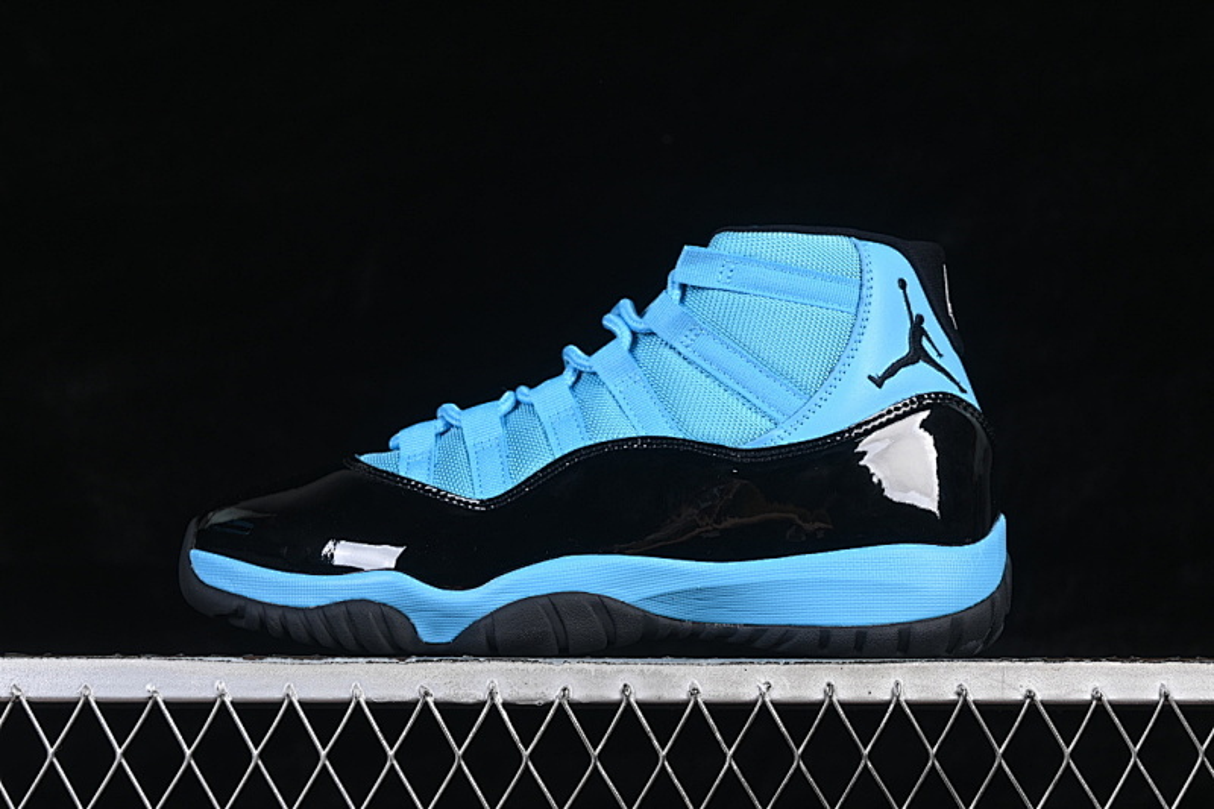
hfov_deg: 27.0
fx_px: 2528
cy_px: 404
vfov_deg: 18.2
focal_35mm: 75
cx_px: 607
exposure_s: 1/80
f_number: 7.1
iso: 160
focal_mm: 50
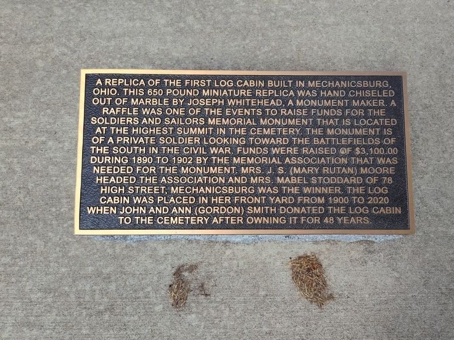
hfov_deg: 69.3
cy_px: 166
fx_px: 328
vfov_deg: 54.9
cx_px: 242
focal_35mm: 25
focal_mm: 5.56
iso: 100
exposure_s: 1/621
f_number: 1.8
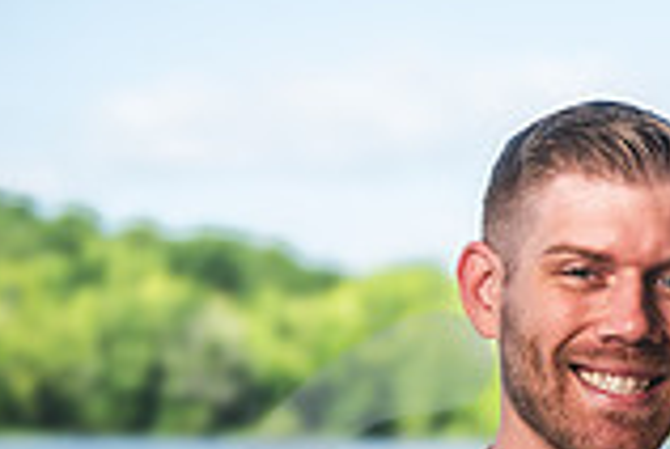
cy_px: 688
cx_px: 857
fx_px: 3170
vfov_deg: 7.9
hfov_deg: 11.8
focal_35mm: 170
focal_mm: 44
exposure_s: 1/800
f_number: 2.8
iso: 100
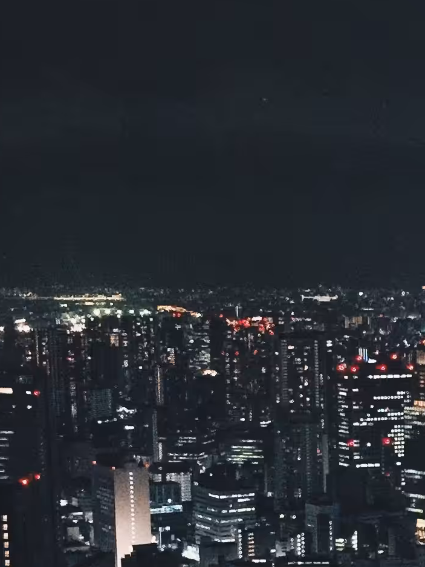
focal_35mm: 101
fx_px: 1653
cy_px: 621
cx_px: 510
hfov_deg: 14.2
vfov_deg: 18.7
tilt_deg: -10.3
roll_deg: +0.7
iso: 640
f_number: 2.2
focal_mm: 4.15
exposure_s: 1/15
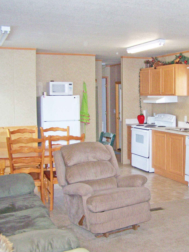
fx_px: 371
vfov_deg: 37.5
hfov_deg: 28.1
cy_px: 125
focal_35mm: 51
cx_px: 144
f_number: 2.8
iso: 160
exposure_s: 1/60
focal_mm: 6.3
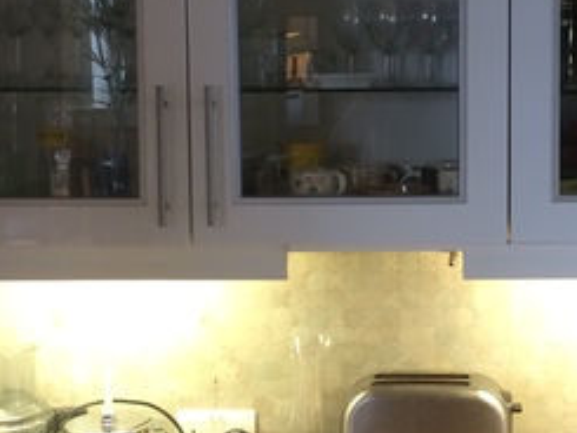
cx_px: 422
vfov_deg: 20.7
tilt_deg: -5.0
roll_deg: +1.1
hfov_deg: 27.1
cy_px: 179
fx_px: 1184
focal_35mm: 71
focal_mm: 4.15
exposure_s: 1/33
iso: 160
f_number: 2.2
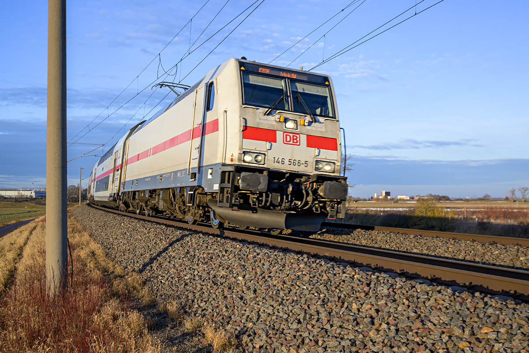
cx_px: 264
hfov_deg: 47.2
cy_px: 176
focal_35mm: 41
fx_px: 606
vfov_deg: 32.4
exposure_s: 1/500
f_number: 8
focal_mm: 27.5
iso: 400
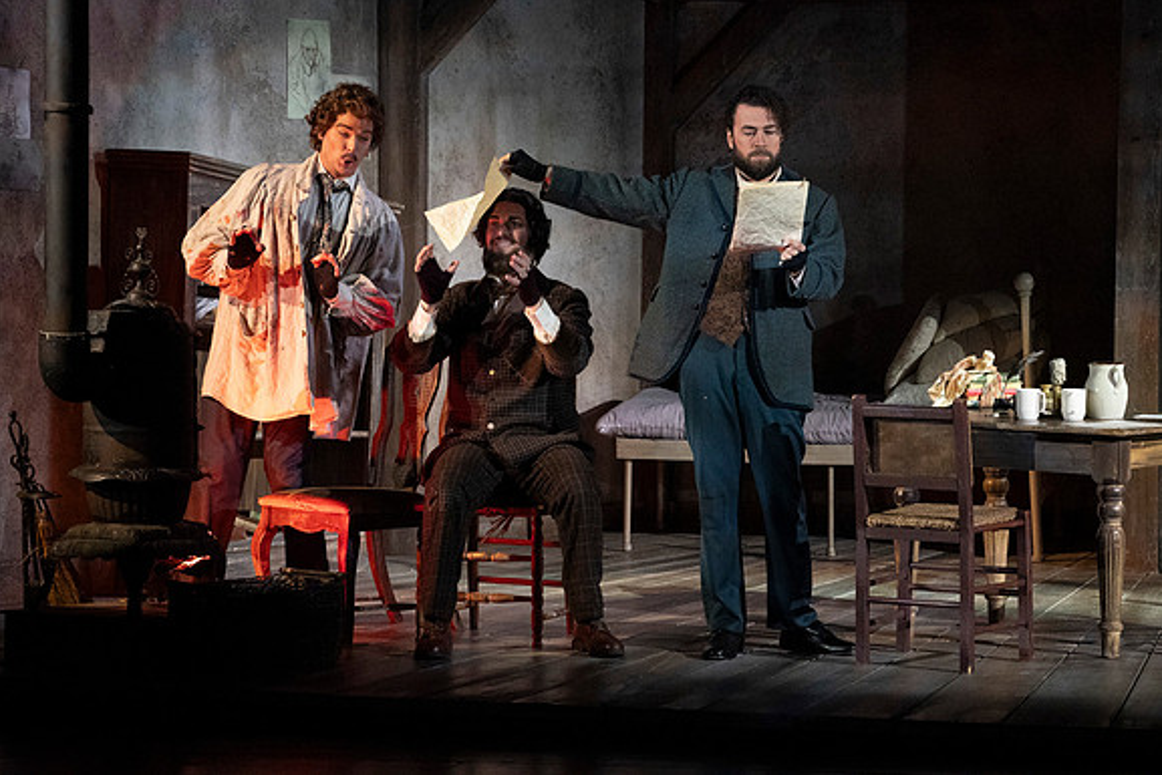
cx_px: 582
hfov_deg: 10.2
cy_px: 388
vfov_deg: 6.8
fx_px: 6489
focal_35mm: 201
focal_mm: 200
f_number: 10
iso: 16000
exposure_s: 1/320
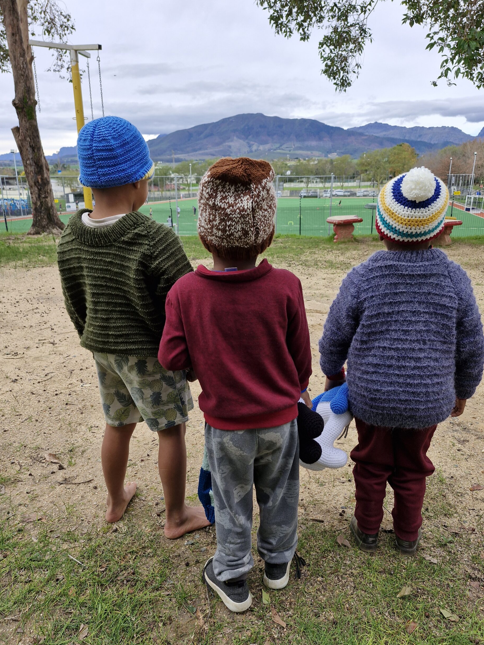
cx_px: 246
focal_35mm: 24
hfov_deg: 56.8
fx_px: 447
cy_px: 322
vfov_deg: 71.6
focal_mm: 5.54
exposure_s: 1/396
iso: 50
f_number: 1.8
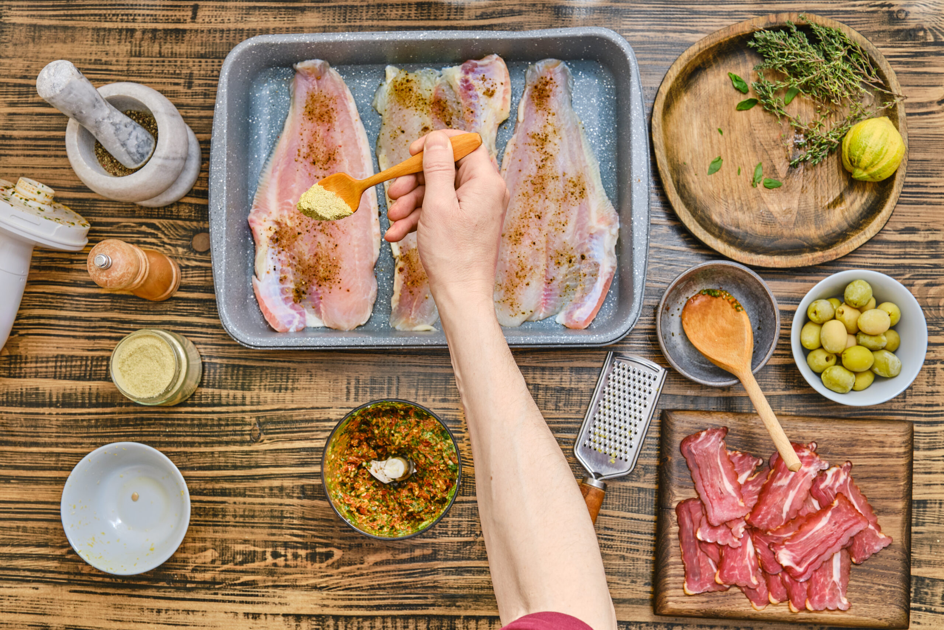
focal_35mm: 41
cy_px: 315
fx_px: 1075
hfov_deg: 47.4
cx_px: 472
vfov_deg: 32.6
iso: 160
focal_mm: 27
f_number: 5.6
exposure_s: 1/160
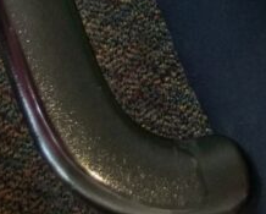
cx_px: 433
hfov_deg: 14.7
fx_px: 938
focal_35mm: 119
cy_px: -372
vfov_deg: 10.3
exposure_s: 1/60
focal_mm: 4.25
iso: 160
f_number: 1.7
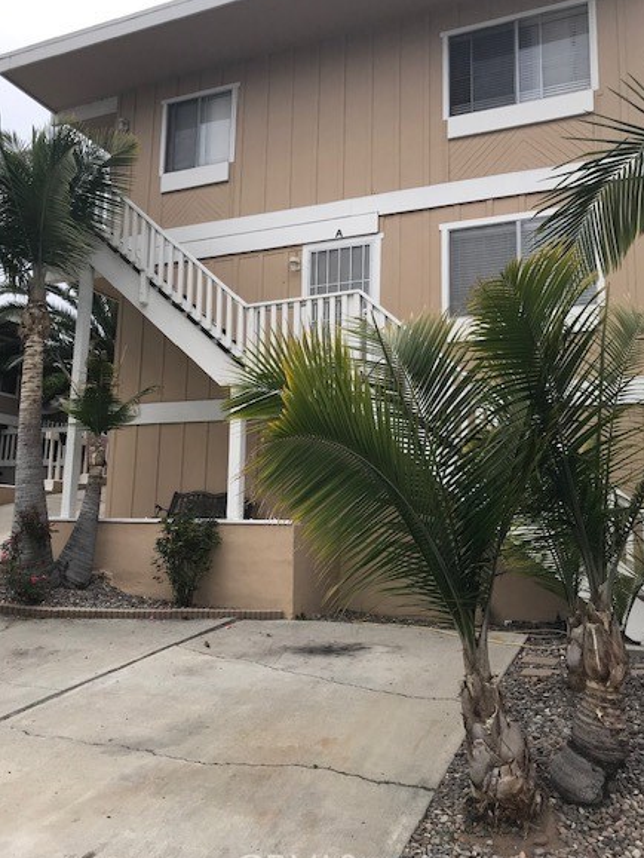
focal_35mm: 31
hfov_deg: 45.4
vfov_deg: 58.3
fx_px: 768
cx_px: 297
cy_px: 414
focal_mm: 3.99
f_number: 1.8
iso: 20
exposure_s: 1/2457
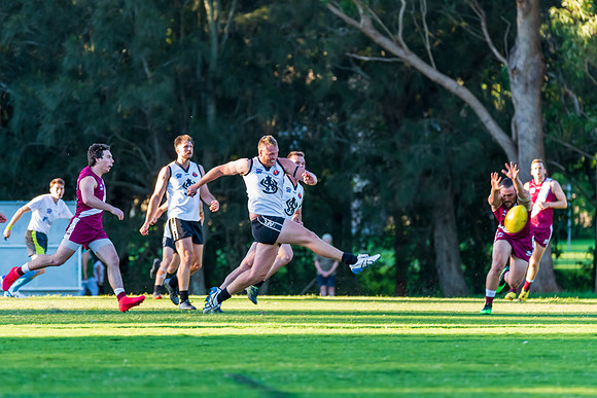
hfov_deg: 6.0
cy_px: 186
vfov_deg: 4.0
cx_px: 279
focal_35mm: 341
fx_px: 5651
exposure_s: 1/320
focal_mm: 320
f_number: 6.3
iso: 1000
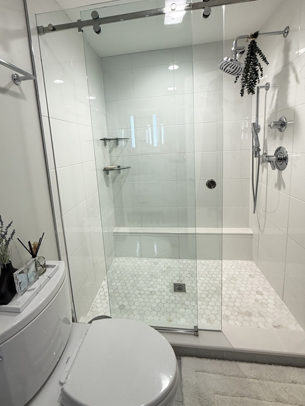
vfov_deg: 93.9
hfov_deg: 78.0
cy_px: 175
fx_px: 188
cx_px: 140
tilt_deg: -9.7
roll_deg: +4.3
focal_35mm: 16
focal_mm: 2.22
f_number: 2.2
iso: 200
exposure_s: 1/60
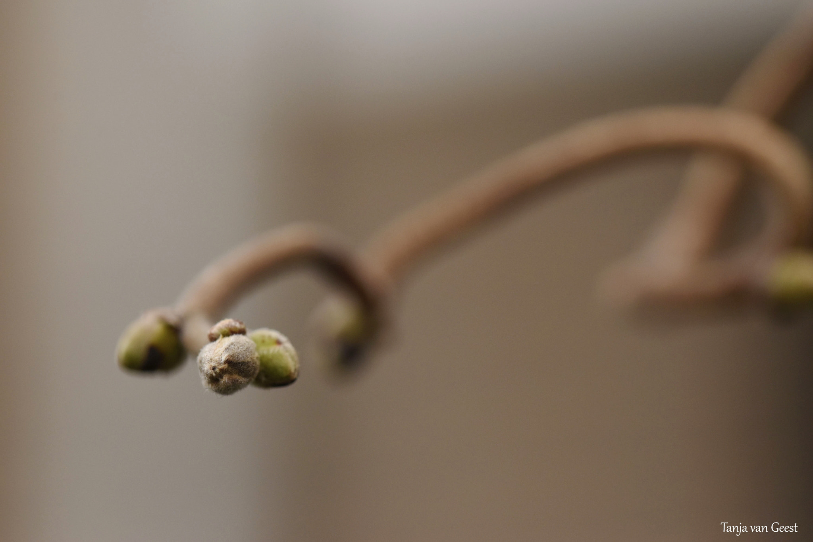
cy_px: 271
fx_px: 3556
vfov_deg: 8.7
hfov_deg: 13.0
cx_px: 406
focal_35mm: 158
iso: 1000
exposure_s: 1/125
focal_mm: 105
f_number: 9
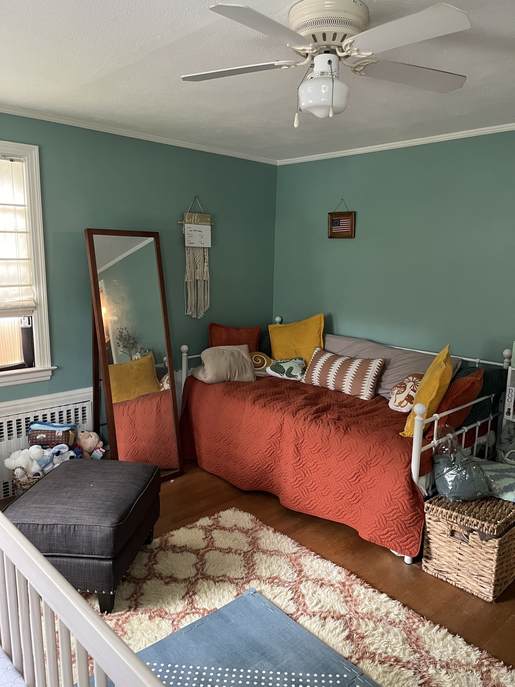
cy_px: 344
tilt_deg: -10.2
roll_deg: -0.6
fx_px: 516
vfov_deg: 67.3
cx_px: 258
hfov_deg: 53.1
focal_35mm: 26
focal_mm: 5.1
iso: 320
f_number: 1.6
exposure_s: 1/60
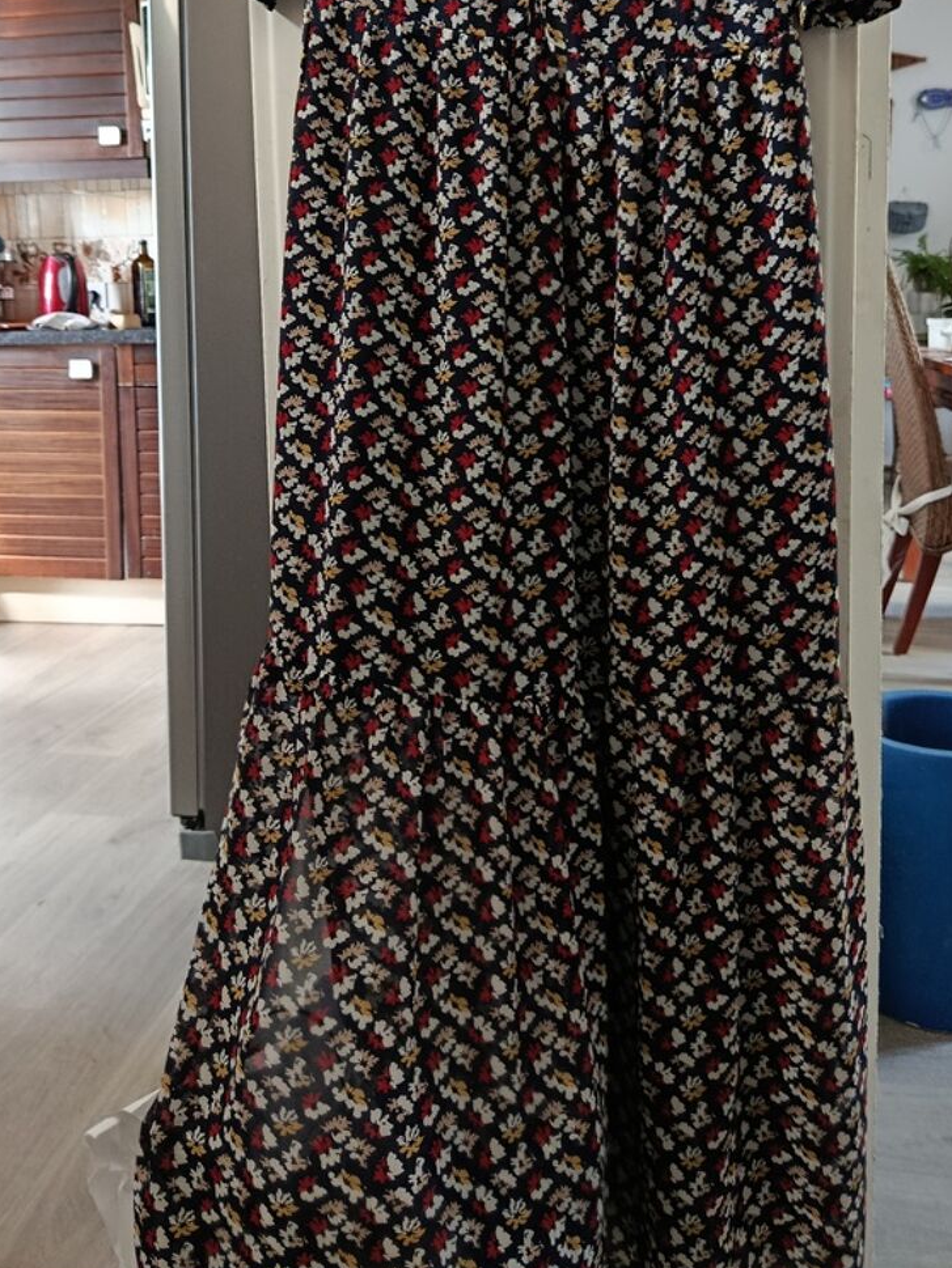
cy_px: 417
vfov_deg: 54.2
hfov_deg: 42.9
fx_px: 1210
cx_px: 502
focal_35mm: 33
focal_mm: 5.24
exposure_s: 1/33.3
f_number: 1.7
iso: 1266
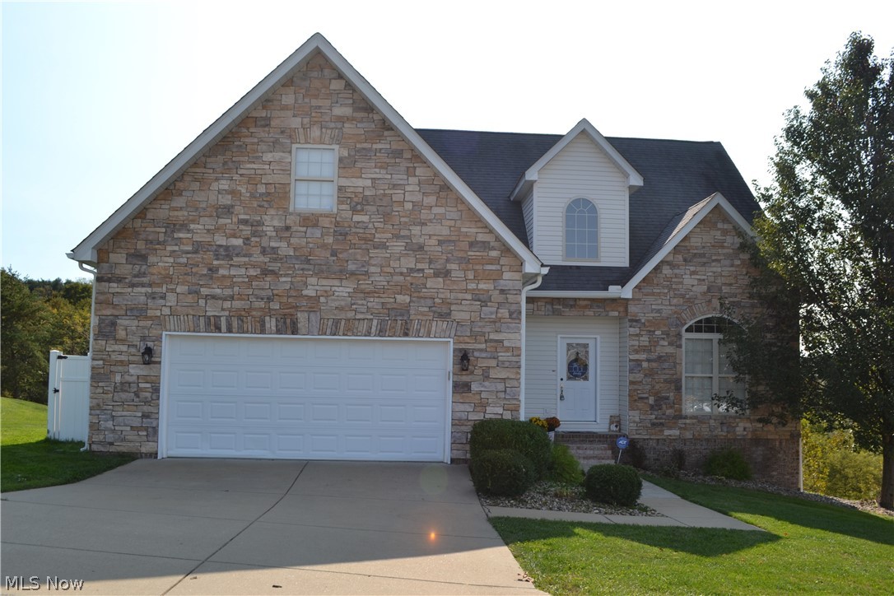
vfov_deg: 43.6
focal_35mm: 30
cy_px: 298
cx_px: 447
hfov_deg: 61.9
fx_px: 745
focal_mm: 20
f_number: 9
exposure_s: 1/200
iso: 100
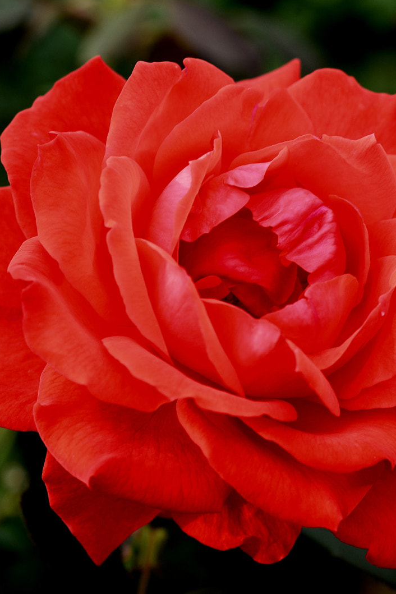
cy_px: 295
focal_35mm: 136
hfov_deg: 10.1
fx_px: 2244
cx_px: 252
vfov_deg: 15.1
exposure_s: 1/250
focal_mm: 90
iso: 200
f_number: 11
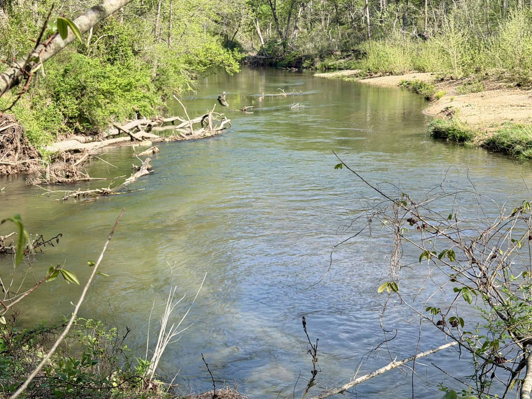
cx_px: 208
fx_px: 922
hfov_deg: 32.1
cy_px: 191
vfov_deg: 24.4
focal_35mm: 60
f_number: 1.78
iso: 64
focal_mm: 6.76
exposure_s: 1/1838
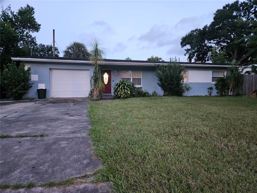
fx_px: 171
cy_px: 96
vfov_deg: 58.9
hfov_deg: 73.9
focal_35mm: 23
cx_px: 128
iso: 640
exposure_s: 1/24
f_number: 1.8
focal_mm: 5.4
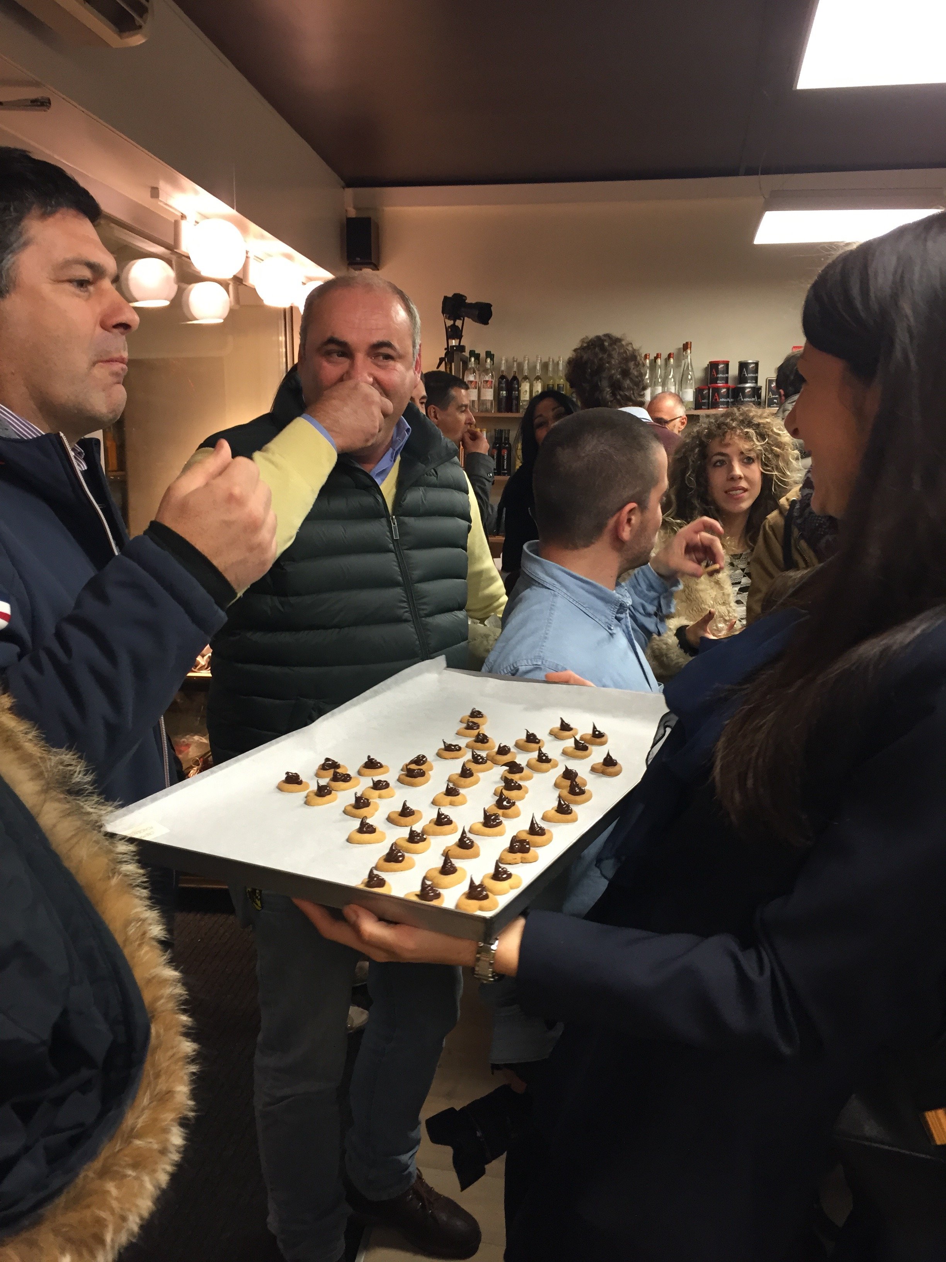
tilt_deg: -9.8
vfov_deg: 61.7
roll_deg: +0.0
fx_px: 1057
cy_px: 631
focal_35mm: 29
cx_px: 473
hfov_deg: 48.2
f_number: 2.2
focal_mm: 4.15
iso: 100
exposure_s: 1/30
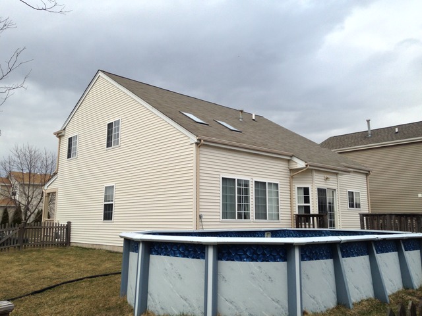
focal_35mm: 33
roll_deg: -1.3
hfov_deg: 55.4
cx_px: 211
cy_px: 158
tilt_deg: +8.2
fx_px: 402
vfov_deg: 42.9
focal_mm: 4.12
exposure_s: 1/444
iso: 50
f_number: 2.4
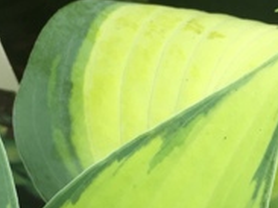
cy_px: 421
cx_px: 152
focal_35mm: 119
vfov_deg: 11.2
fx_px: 955
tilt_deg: -68.6
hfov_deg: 16.6
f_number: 2.2
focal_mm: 4.15
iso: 40
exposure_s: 1/60
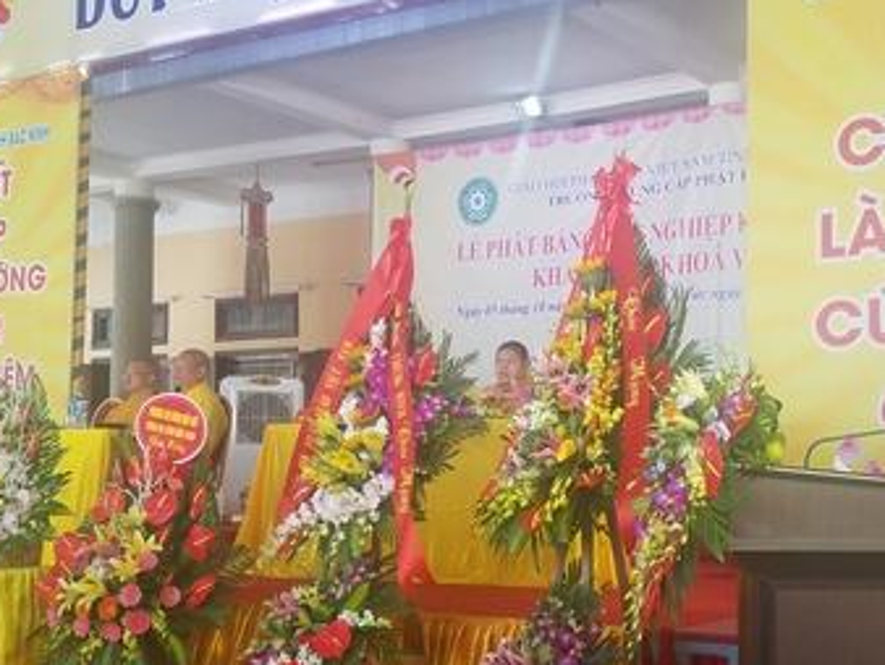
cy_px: 343
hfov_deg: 37.4
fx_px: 1279
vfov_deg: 29.1
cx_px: 647
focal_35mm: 50
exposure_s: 1/120
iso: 80
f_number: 1.7
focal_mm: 4.2
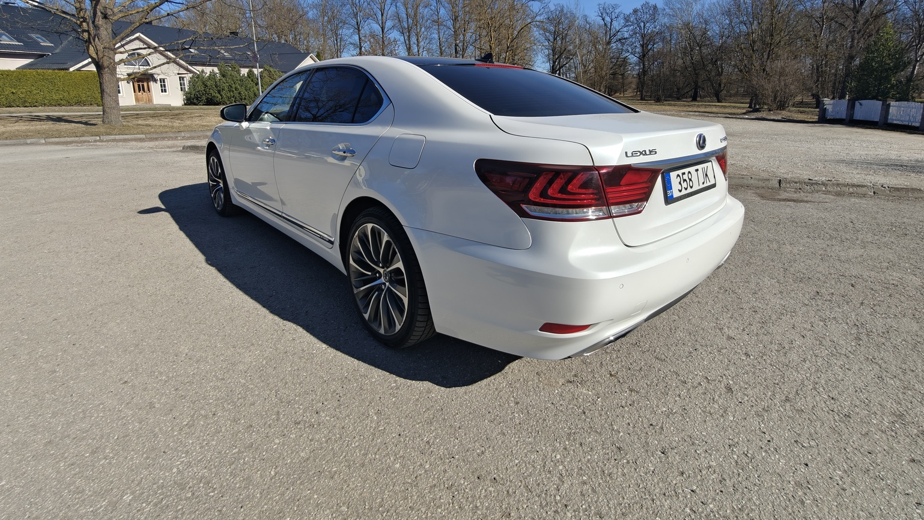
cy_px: 165
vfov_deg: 62.0
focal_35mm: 17
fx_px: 416
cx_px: 469
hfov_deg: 95.9
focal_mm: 2.3
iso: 64
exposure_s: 1/629
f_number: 2
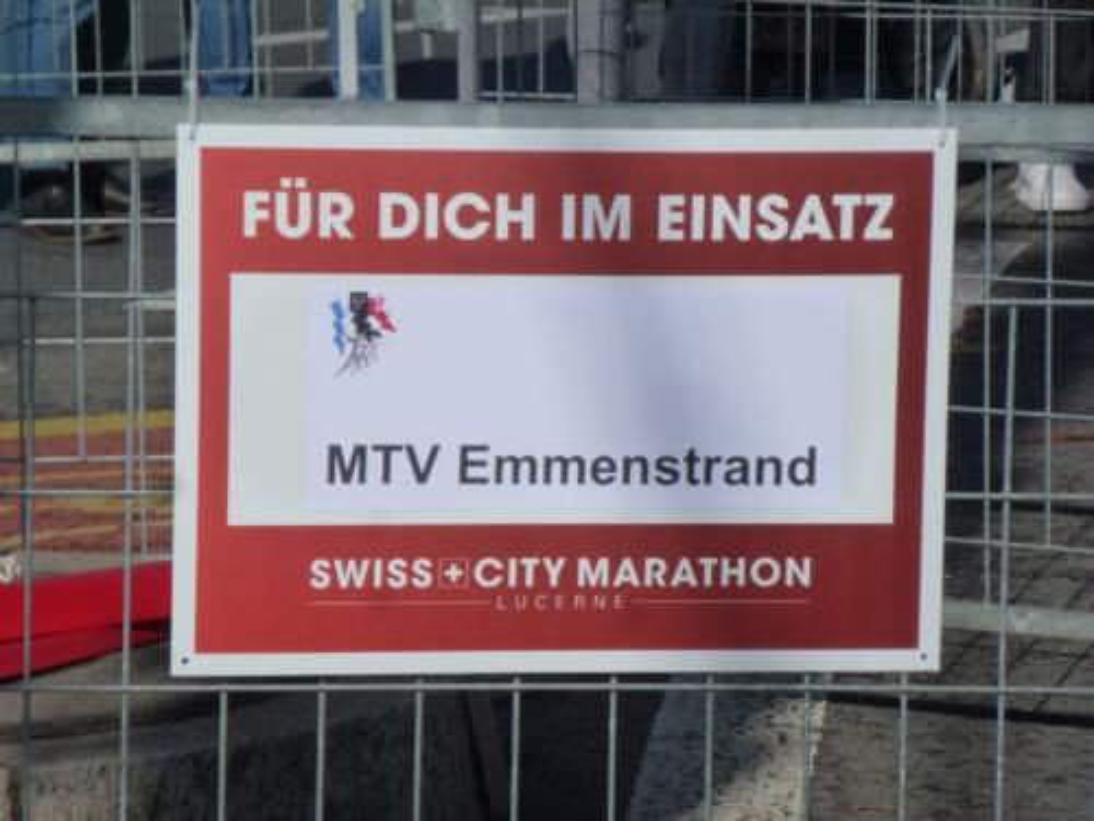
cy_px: 410
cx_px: 547
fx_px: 7869
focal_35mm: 249
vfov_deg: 6.0
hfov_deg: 8.0
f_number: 5.6
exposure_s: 1/1600
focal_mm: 44.5
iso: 160
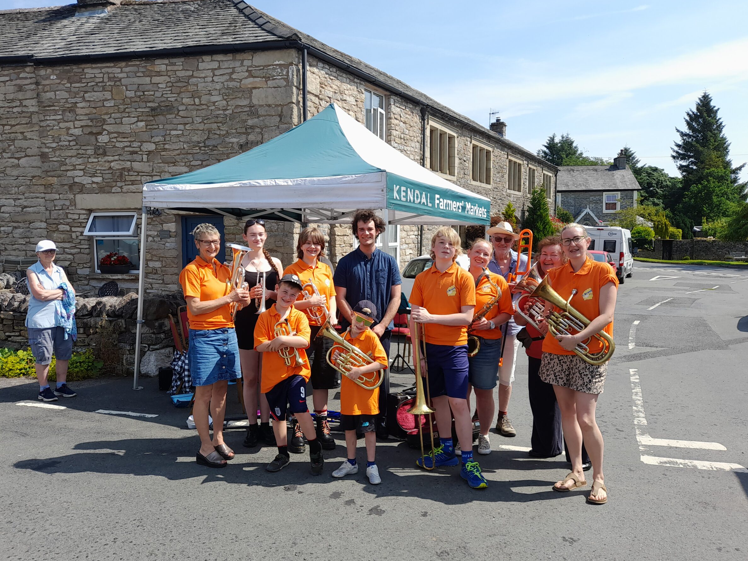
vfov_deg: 51.4
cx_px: 373
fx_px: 583
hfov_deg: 65.3
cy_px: 285
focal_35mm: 27
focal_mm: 4.6
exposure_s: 1/541
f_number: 2
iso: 20
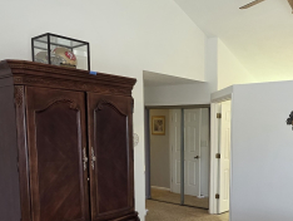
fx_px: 314
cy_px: 163
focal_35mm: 37
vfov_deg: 37.9
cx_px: 225
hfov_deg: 47.9
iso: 200
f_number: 1.9
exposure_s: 1/120
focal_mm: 2.2
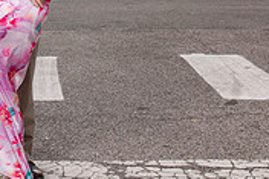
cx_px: 18
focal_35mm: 99
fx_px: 739
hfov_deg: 20.2
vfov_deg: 13.1
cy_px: -83
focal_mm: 30
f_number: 4
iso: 200
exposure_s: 1/1250
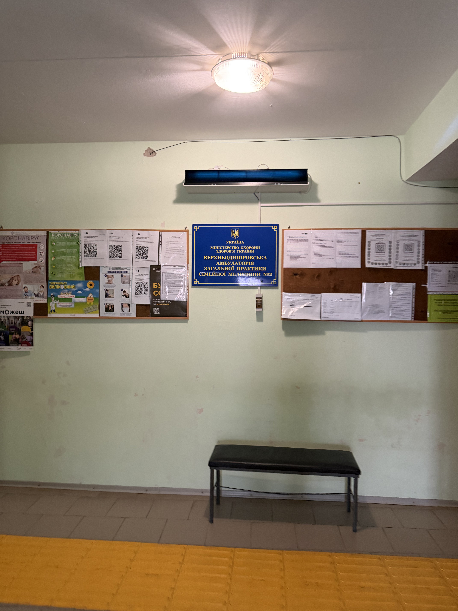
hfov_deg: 56.8
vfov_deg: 71.6
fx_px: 423
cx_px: 229
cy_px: 306
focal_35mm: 24
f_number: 1.78
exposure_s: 1/60
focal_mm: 6.76
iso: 500
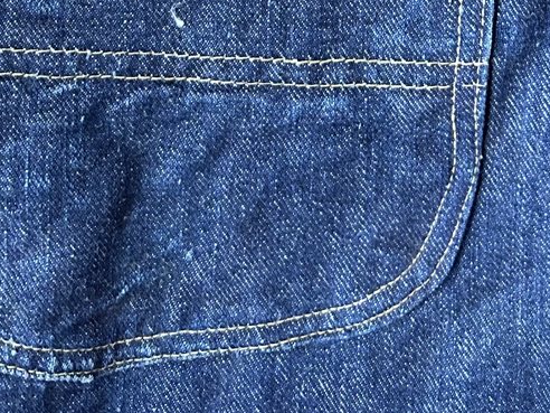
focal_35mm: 74
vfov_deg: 16.8
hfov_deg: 26.3
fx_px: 1176
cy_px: -315
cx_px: 336
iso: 500
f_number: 1.5
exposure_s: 1/60
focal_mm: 5.7
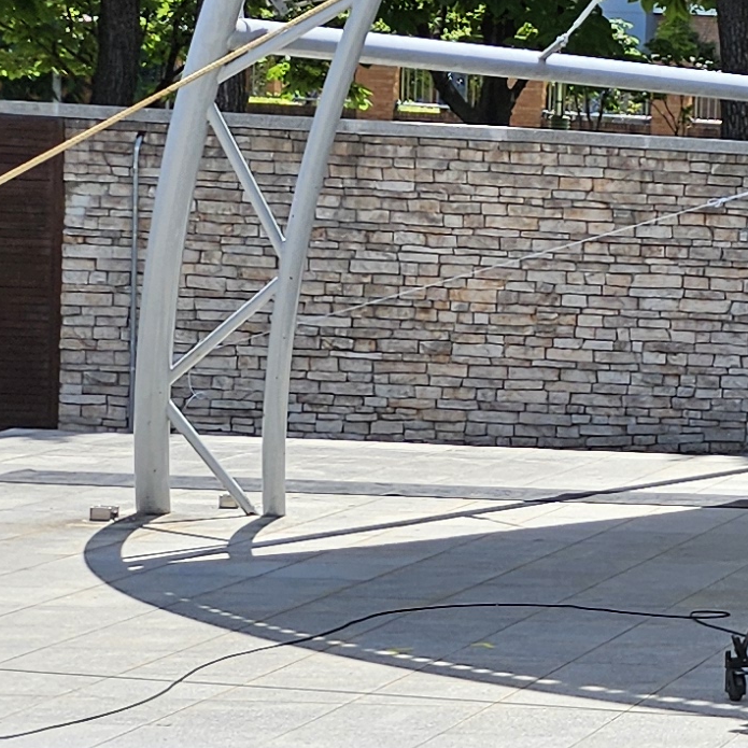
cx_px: 1849
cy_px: 392
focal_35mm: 117
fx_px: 2860
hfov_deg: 11.8
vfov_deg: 14.9
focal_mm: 5.4
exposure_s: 1/1111
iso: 25
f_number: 1.8
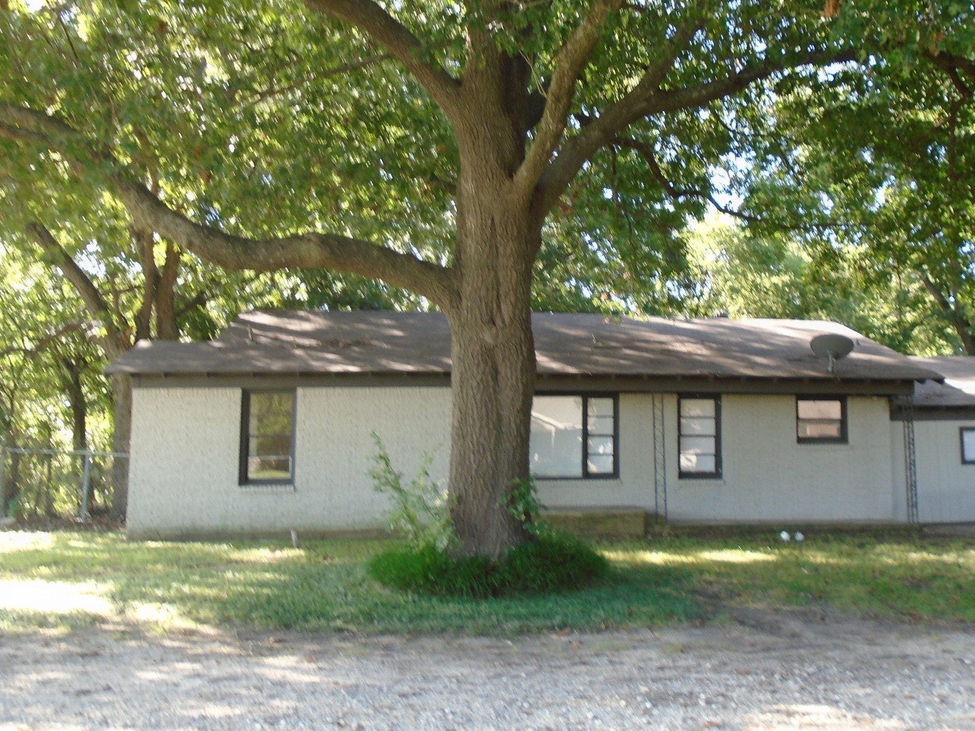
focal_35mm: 33
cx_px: 594
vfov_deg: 42.9
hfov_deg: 54.9
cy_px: 326
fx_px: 929
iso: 100
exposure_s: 1/60
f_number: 3.2
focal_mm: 4.6
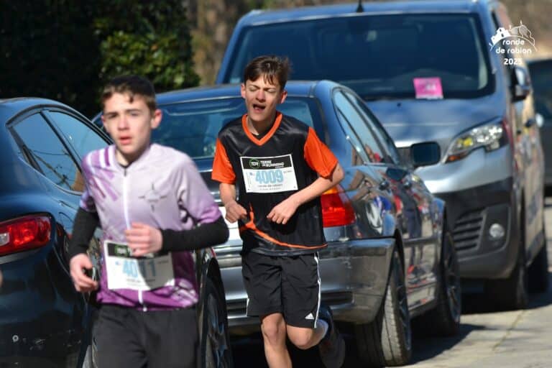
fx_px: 5520
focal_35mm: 360
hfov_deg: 5.7
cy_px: 184
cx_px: 276
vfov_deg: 3.8
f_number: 5.6
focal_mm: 240
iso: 400
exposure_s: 1/1600
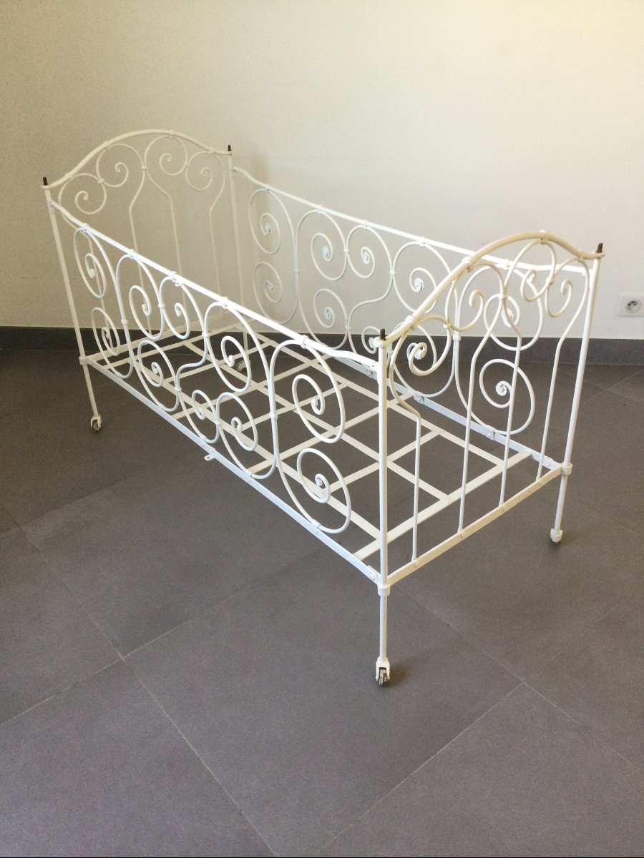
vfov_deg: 58.4
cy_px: 429
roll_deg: +0.3
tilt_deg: -30.8
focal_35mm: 31
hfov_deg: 45.4
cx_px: 322
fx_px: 769
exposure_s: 1/33
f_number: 2.4
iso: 50
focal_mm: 3.3
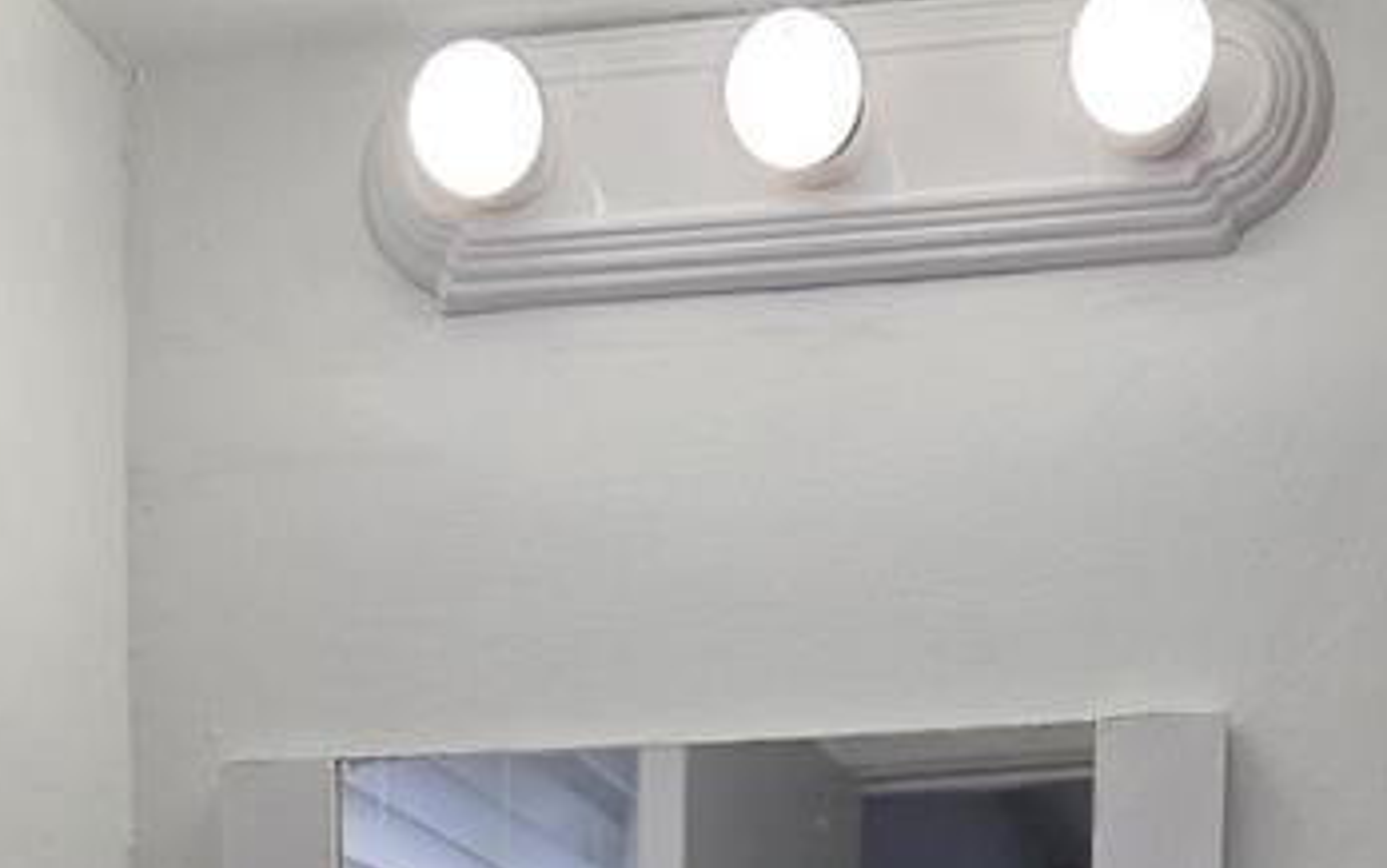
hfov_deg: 24.6
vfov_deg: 12.9
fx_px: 3177
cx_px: 582
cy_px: 1907
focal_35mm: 84
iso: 80
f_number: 1.8
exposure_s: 1/707
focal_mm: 5.4
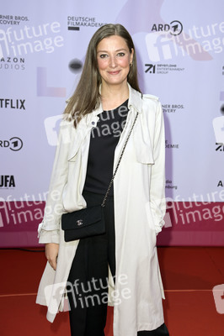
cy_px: 168
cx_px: 112
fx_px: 542
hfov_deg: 23.3
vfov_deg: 34.5
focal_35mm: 58
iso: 400
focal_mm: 58
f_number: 5.6
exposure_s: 1/250
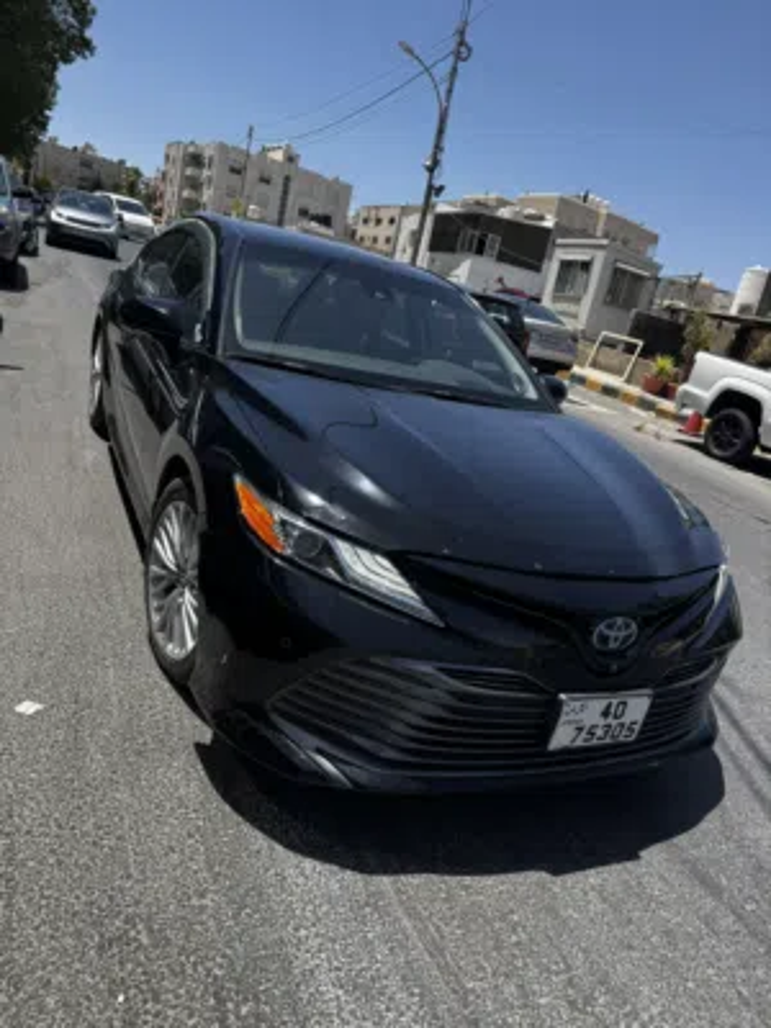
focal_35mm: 24
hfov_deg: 56.8
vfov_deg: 71.6
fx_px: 713
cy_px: 514
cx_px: 386
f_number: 1.78
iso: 80
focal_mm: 6.76
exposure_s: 1/3096
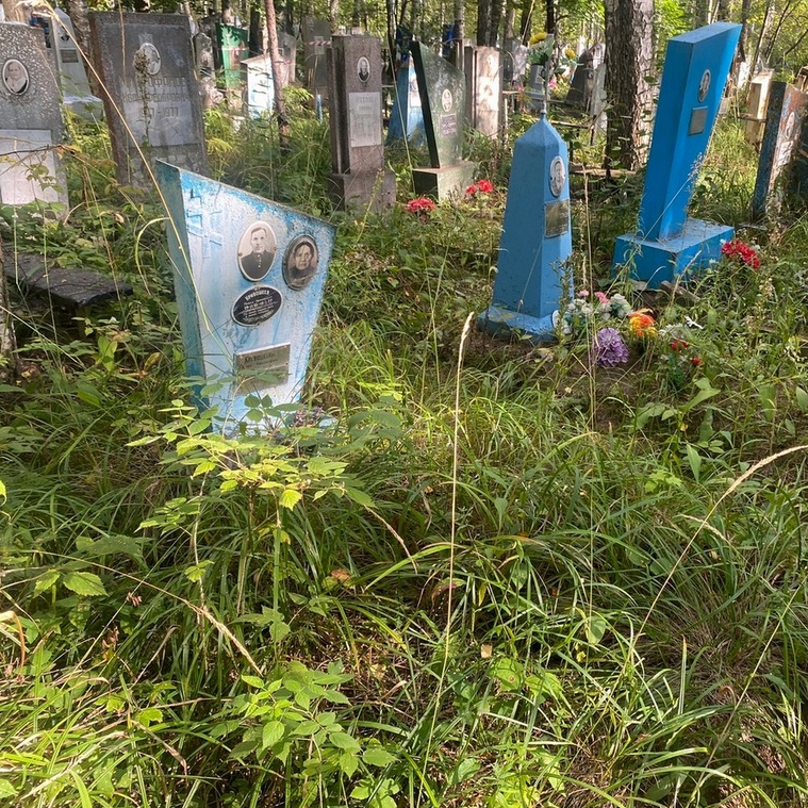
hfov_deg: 52.0
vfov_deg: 52.5
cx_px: 507
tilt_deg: -24.2
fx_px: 819
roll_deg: -4.2
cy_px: 407
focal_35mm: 31
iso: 50
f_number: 1.8
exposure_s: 1/122
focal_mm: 4.25
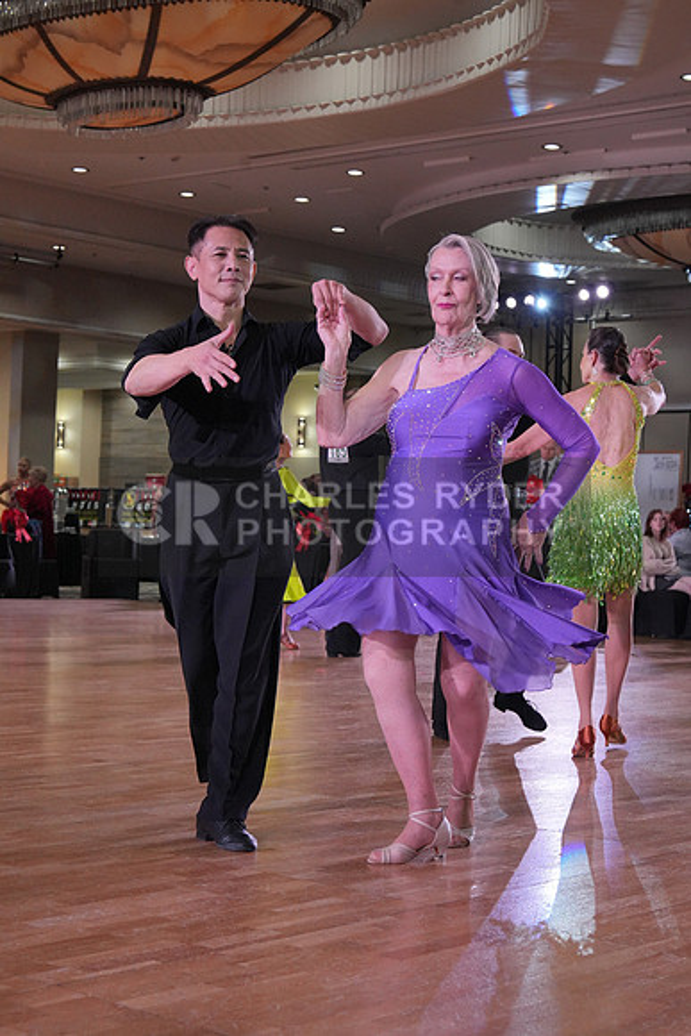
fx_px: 1841
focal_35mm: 64
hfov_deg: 21.3
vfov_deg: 31.4
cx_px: 346
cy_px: 518
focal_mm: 64
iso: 3200
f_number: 7.1
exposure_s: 1/400
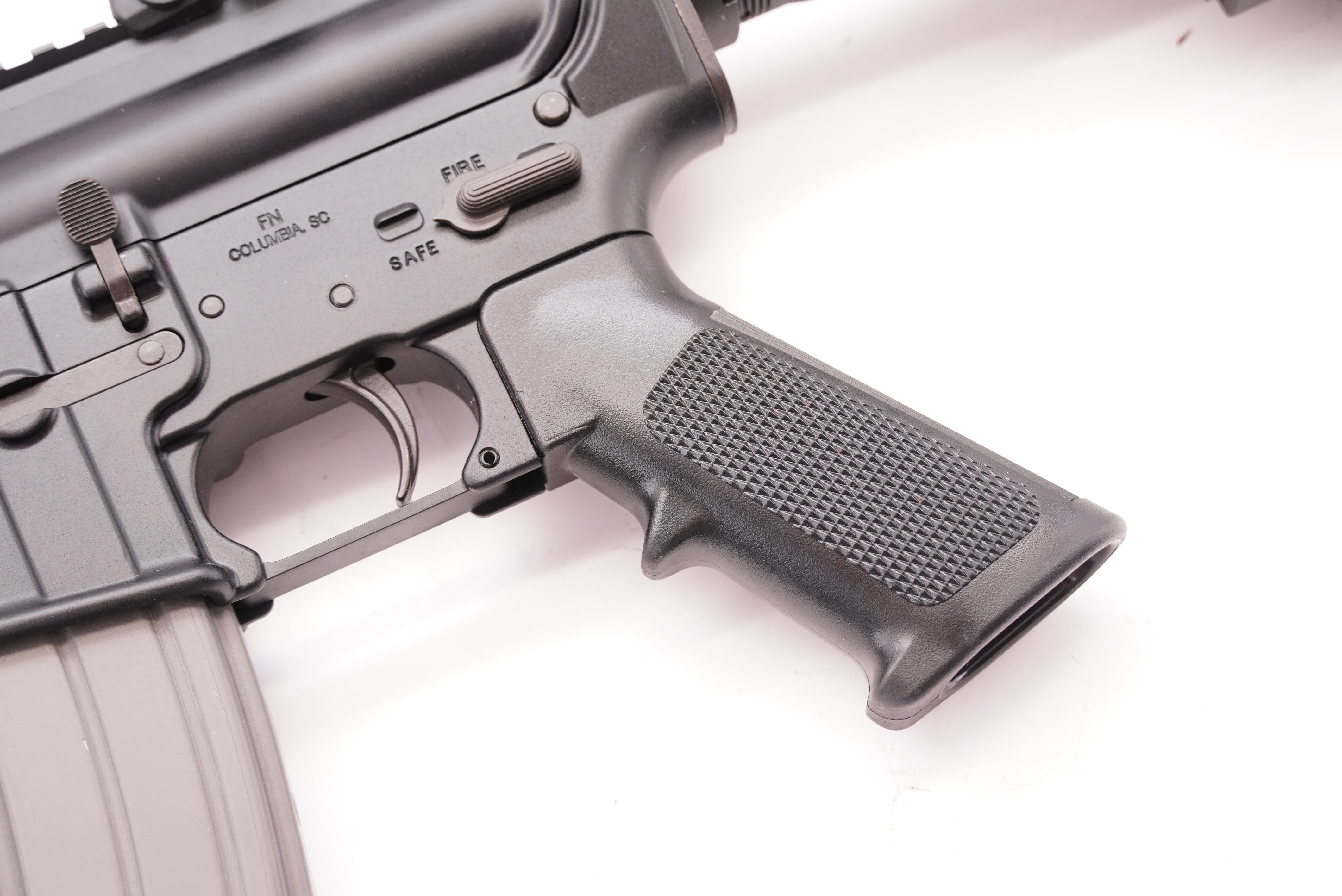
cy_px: 448
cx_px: 671
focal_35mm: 70
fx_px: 2629
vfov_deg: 19.3
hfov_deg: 28.6
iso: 1000
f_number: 5.6
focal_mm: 47
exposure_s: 1/125
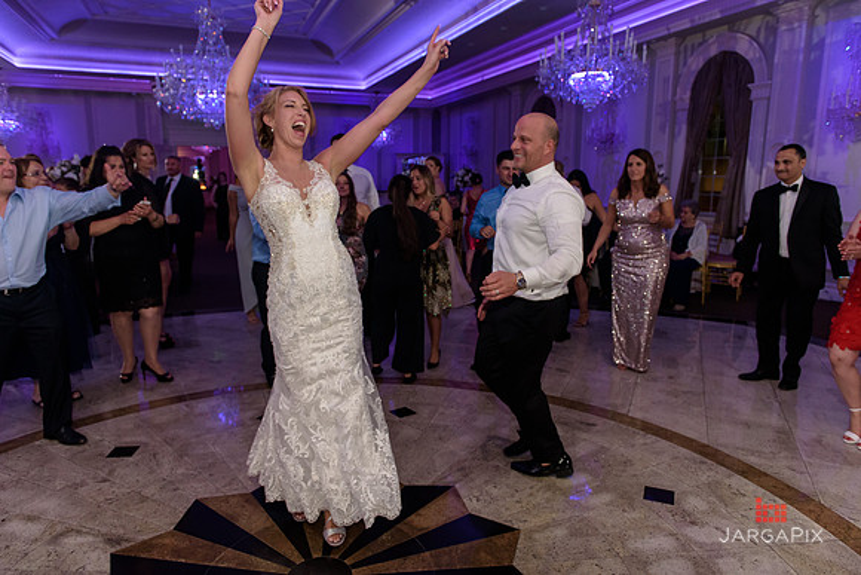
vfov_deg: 53.2
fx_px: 574
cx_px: 430
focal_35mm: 24
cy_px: 288
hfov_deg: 73.7
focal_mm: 24
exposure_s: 1/125
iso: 1600
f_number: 3.2
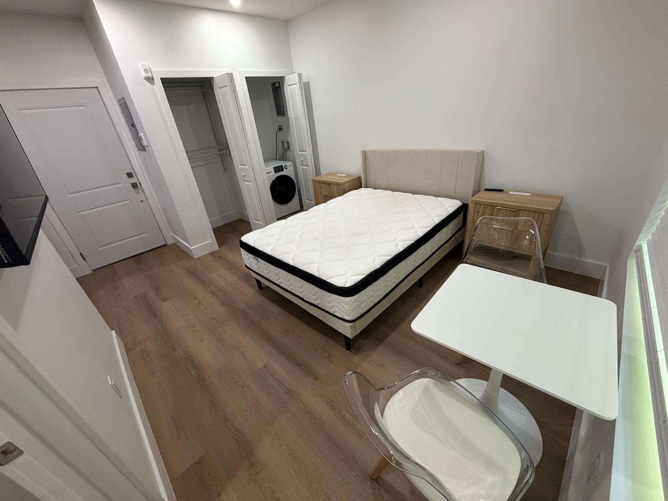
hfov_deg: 102.1
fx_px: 270
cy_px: 250
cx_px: 334
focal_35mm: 14
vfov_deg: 85.7
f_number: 2.2
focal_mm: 2.22
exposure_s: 1/60
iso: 200
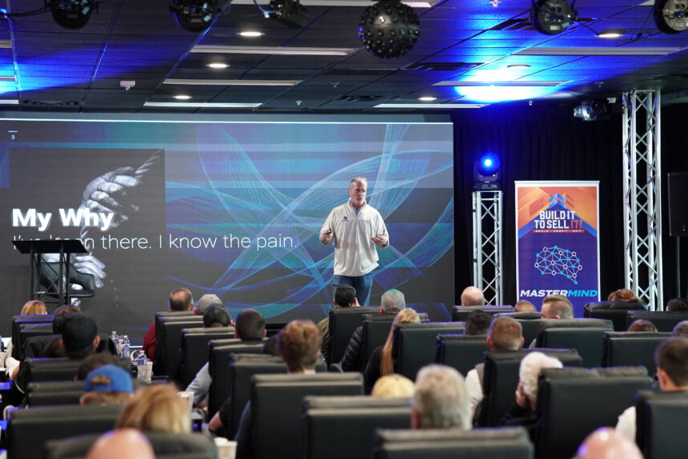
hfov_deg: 20.4
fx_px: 1912
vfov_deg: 13.7
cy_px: 235
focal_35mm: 100
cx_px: 353
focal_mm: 56
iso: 2000
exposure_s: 1/250
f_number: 1.8
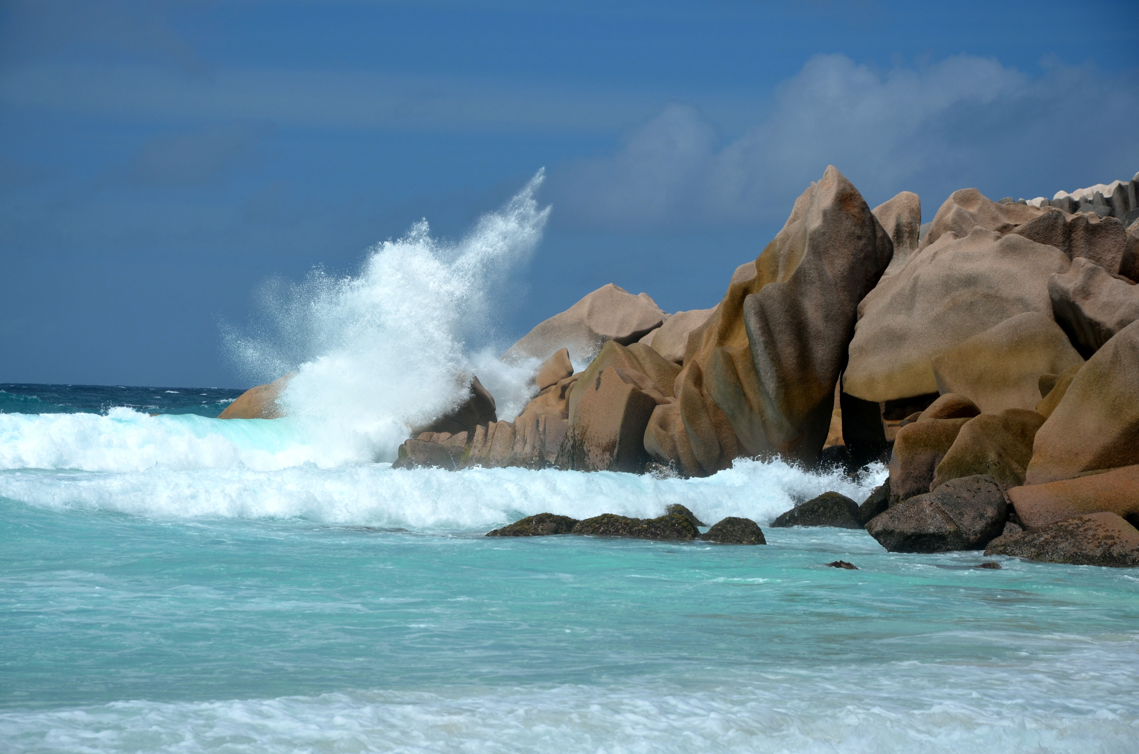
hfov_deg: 15.2
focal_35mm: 135
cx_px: 570
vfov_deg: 10.1
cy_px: 377
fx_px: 4262
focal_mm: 90
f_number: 8
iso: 110
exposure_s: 1/250
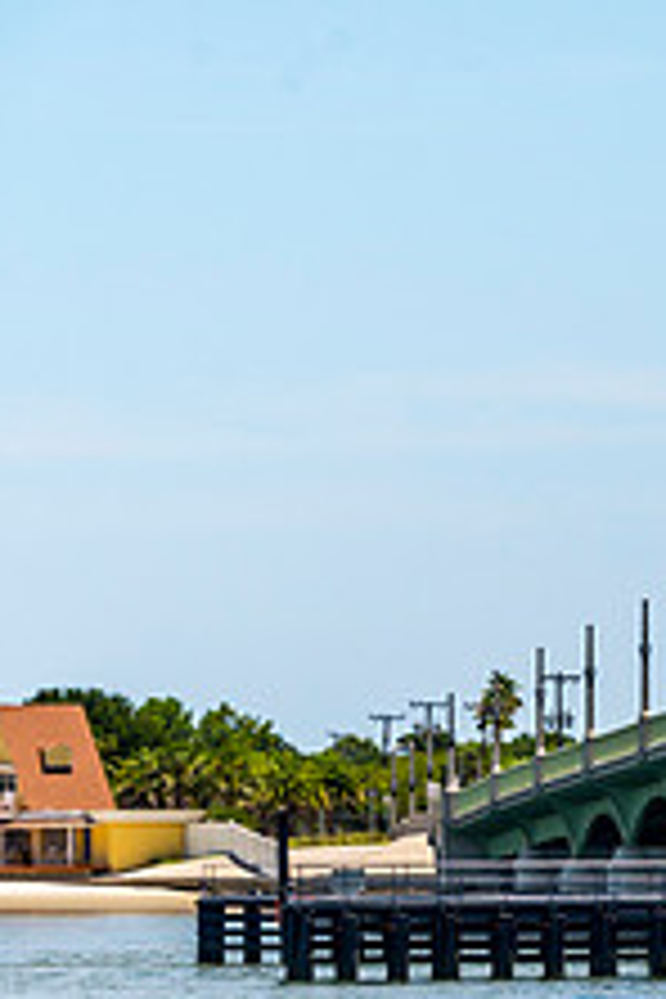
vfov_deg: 5.8
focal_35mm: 353
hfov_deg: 3.9
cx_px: 1228
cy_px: 475
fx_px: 9795
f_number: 7.1
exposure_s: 1/1000
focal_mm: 135
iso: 200
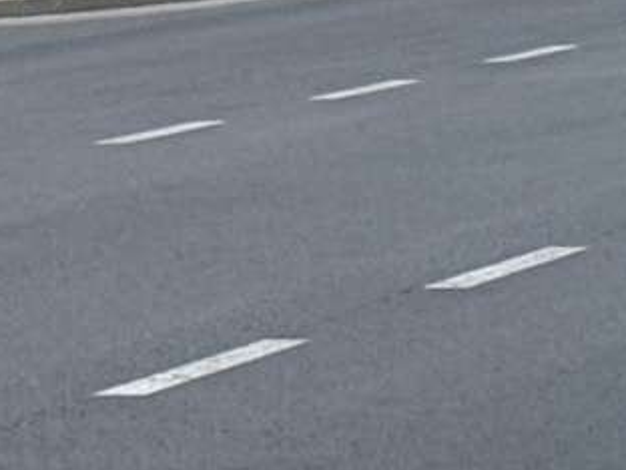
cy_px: -112
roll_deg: +1.2
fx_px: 5570
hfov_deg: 6.3
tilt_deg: +0.0
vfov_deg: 4.8
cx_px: 1244
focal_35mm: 308
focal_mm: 6.76
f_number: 1.78
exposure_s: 1/966
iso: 64
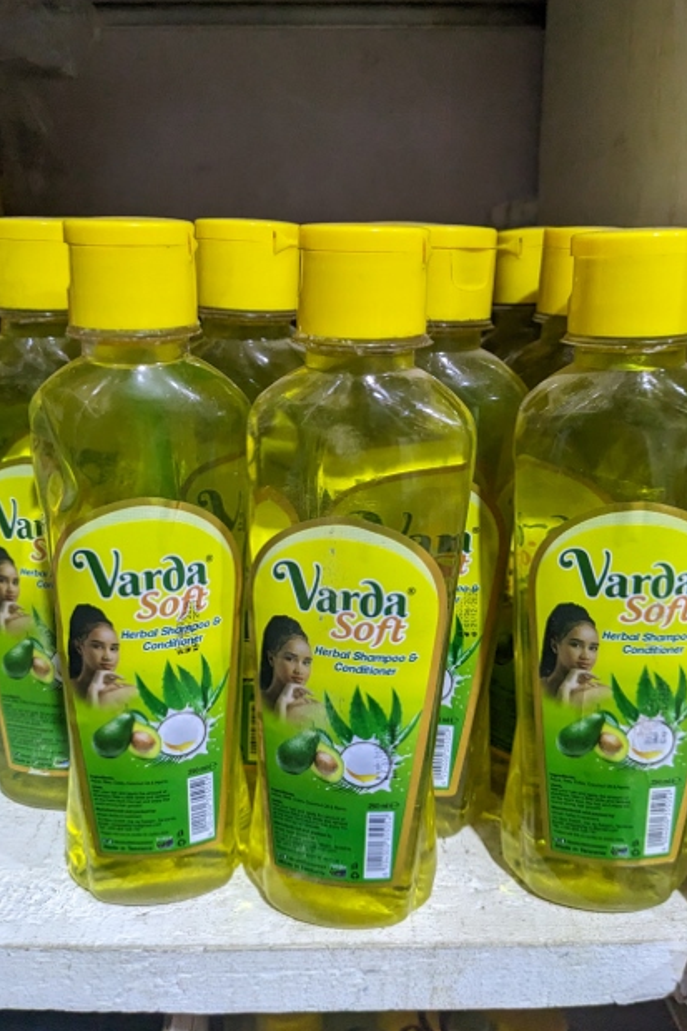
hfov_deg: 44.9
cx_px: 316
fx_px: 831
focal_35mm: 29
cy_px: 512
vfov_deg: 63.7
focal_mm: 4.38
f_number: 1.73
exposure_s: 1/35
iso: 605
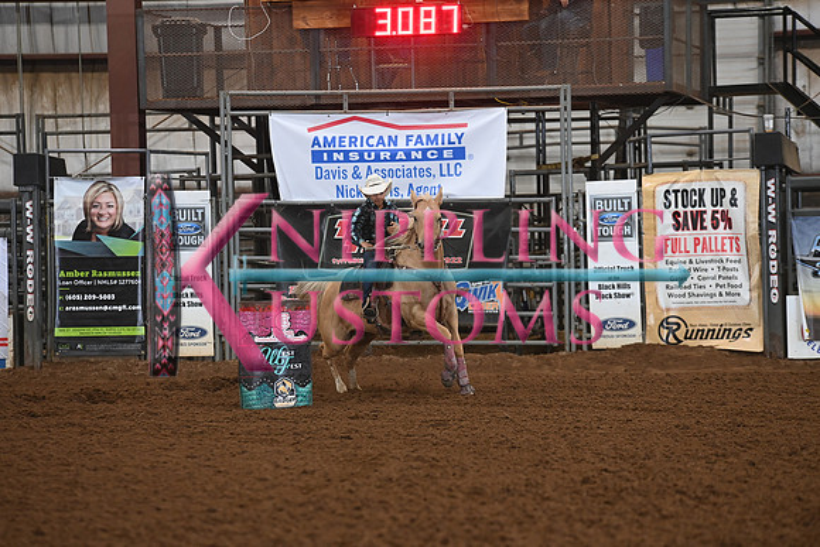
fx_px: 4556
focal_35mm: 200
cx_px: 410
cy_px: 274
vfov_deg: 6.9
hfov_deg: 10.3
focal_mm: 200
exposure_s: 1/250
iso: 2500
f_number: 4.5
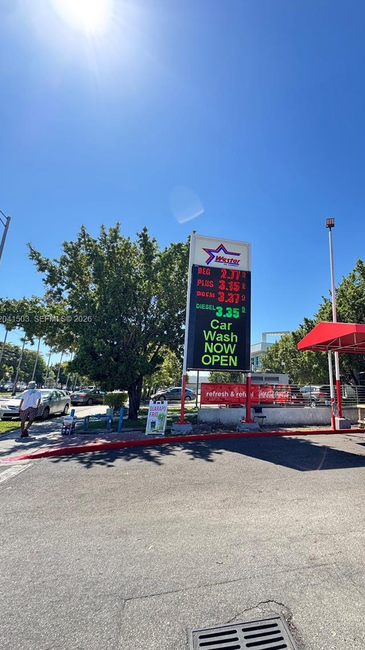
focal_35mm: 16
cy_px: 320
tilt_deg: +15.1
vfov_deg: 99.4
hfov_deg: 65.3
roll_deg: -0.4
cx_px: 242
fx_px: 275
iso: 40
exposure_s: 1/505
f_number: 2.2
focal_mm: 2.22
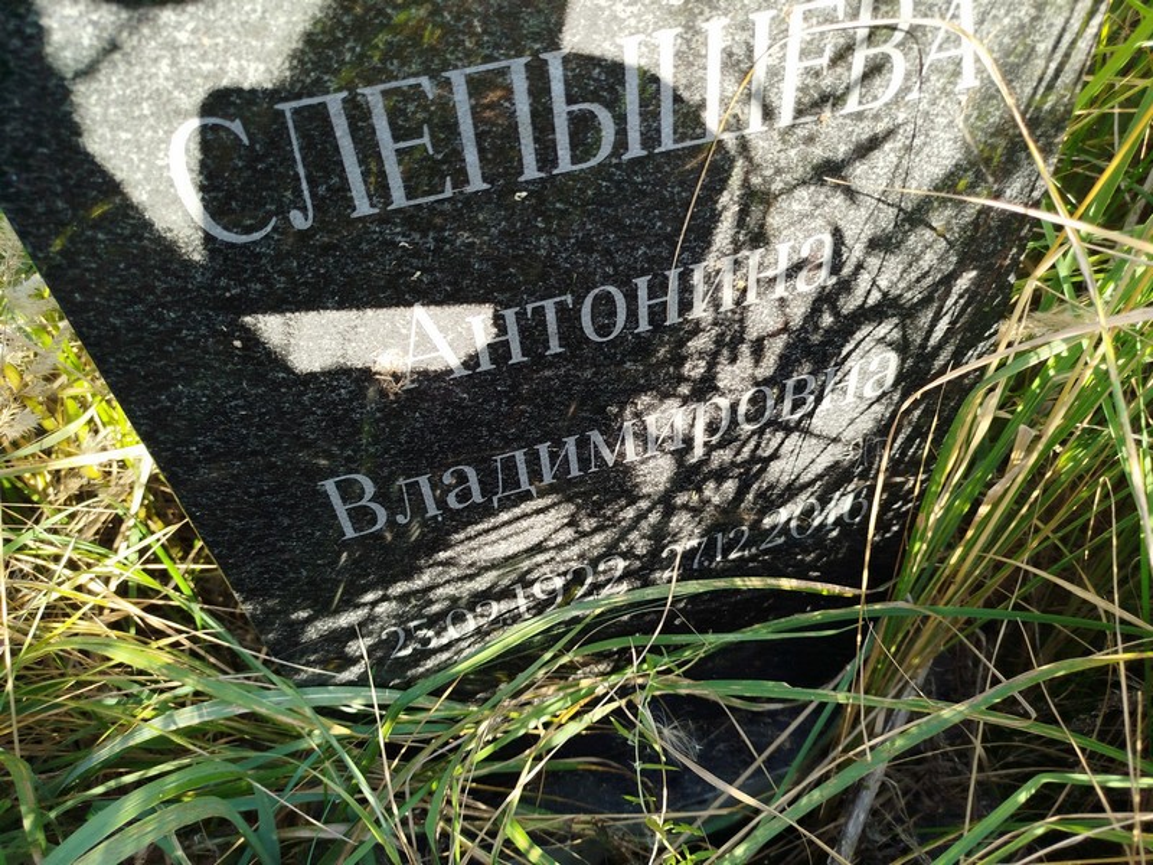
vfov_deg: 56.8
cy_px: 432
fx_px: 799
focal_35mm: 24
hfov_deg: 71.6
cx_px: 576
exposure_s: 1/100
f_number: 1.7
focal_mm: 5.31
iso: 50
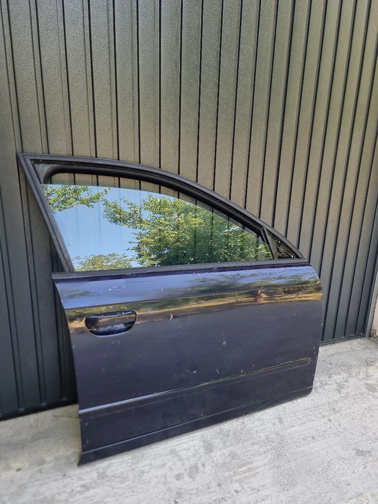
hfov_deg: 56.8
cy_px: 252
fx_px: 349
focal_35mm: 24
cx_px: 189
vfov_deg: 71.6
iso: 64
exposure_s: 1/100
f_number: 1.8
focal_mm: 6.7
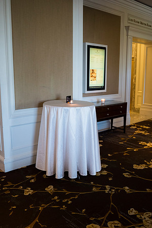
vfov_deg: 58.7
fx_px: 203
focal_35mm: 32
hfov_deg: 41.1
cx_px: 76
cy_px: 114
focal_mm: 32
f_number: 4.5
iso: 1600
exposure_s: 1/60
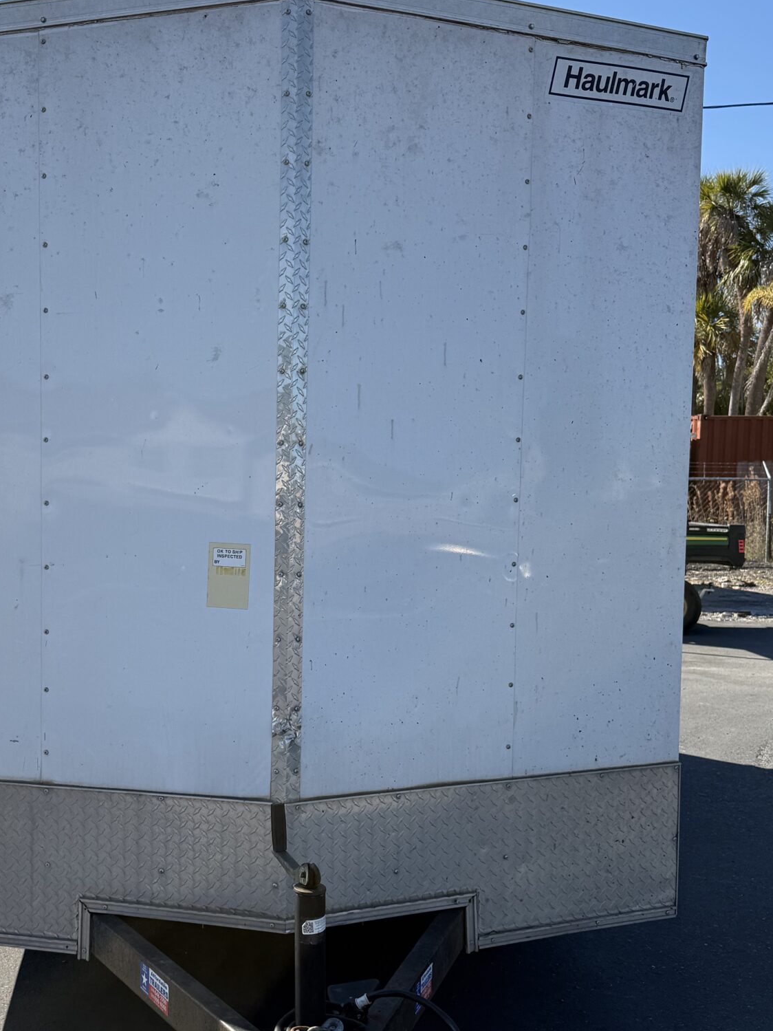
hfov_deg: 34.7
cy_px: 592
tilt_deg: -4.9
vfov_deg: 45.6
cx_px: 238
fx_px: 1221
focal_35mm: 41
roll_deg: -1.6
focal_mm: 6.76
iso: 80
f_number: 1.78
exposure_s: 1/3584
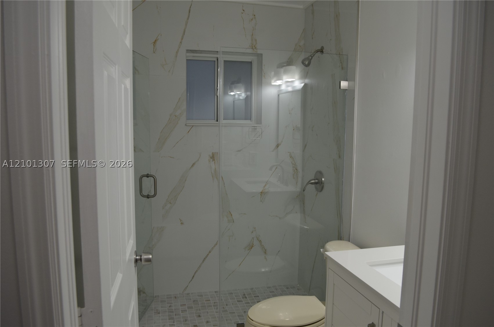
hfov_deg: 67.5
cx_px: 247
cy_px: 164
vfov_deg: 47.7
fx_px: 370
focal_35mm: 27
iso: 400
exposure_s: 1/100
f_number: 5
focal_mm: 18
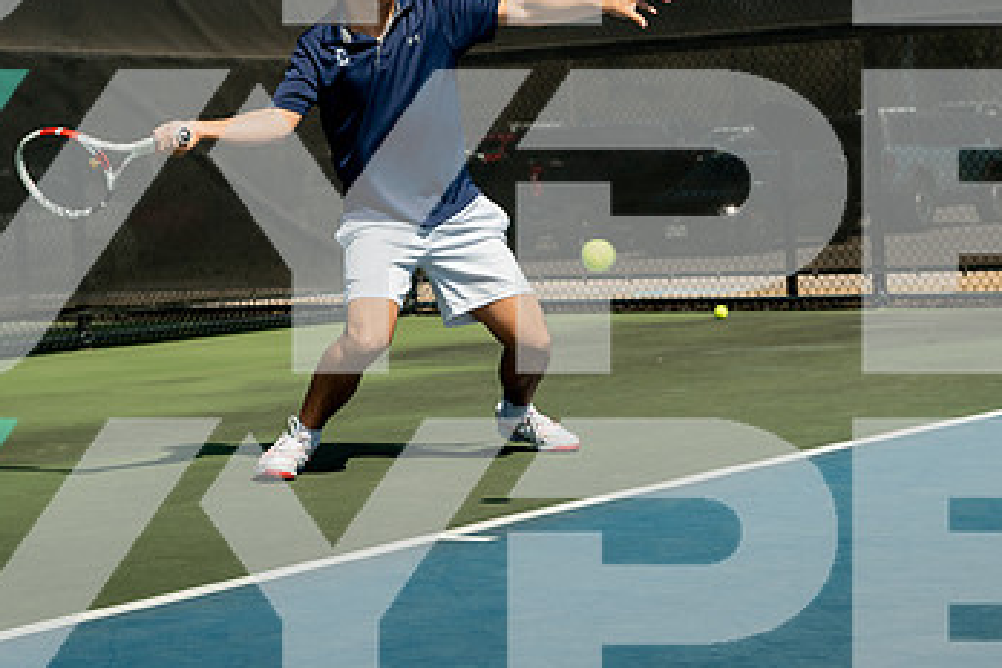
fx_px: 2783
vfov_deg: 13.7
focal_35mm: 100
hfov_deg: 20.4
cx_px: 461
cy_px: 223
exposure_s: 1/800
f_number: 4.5
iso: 400
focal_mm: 60
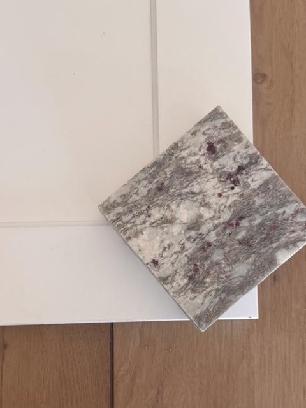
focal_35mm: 45
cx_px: 138
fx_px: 530
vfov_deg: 42.0
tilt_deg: -84.3
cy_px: 236
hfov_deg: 32.2
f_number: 1.78
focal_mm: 6.76
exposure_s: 1/121
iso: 125
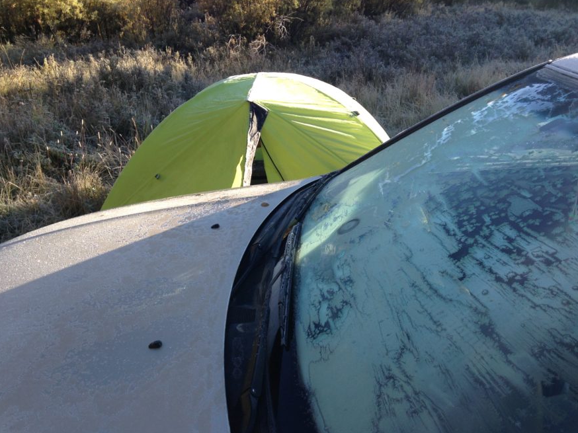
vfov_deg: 41.8
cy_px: 216
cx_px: 295
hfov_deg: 54.0
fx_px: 568
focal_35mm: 34
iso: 50
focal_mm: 4.12
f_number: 2.4
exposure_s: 1/319
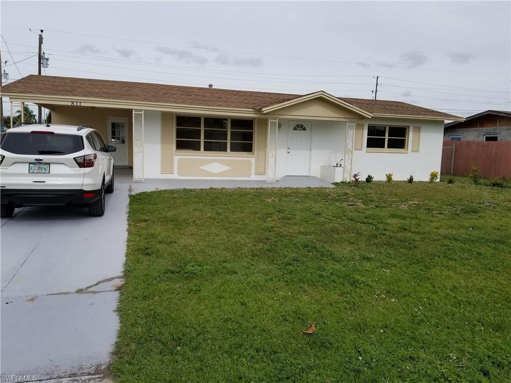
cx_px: 256
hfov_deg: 67.3
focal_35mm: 26
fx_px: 384
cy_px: 192
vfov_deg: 53.1
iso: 50
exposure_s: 1/2480
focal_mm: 4.25
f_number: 1.7
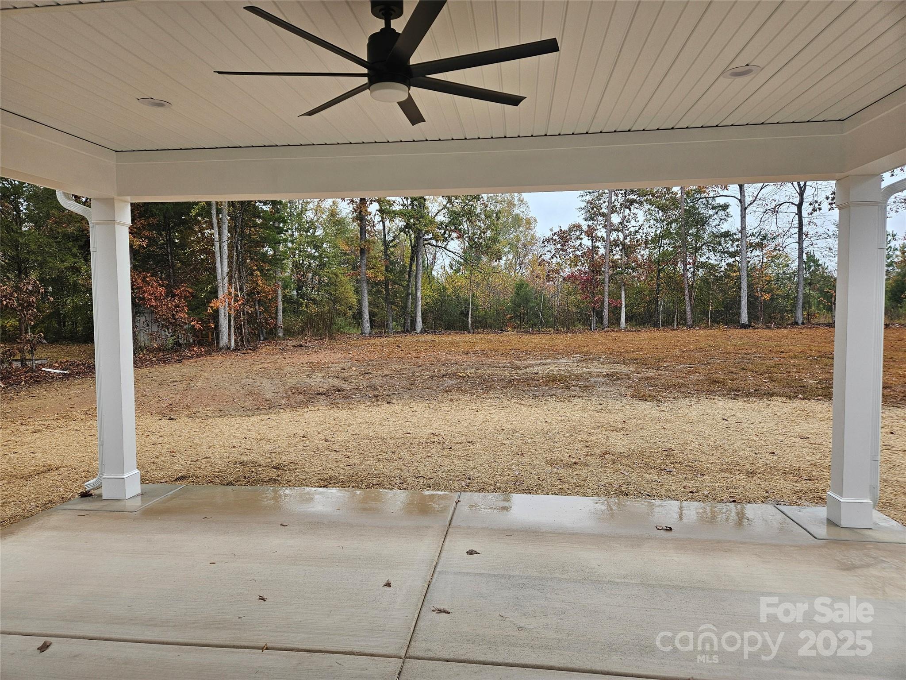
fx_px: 602
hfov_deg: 73.9
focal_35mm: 23
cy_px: 340
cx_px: 453
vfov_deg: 58.9
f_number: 1.8
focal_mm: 5.4
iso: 100
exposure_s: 1/207
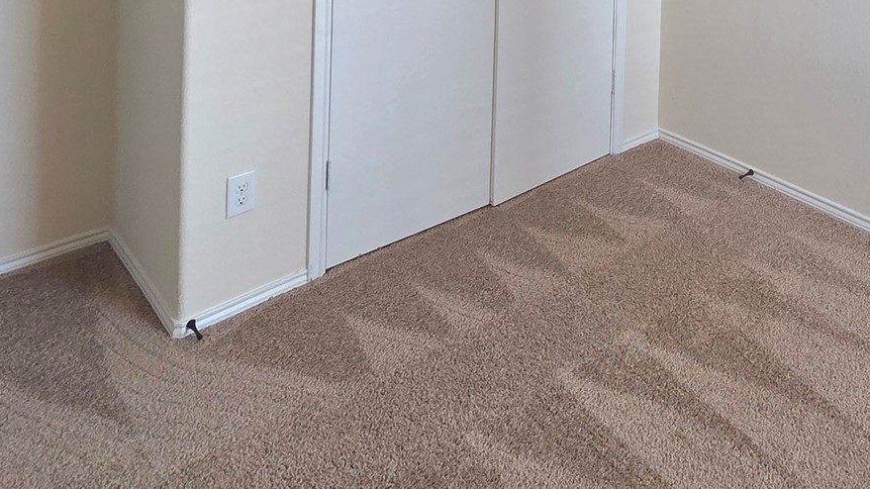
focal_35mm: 33
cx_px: 734
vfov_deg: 26.9
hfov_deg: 54.1
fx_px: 761
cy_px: -217
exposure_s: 1/120
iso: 250
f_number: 2.2
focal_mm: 2.2
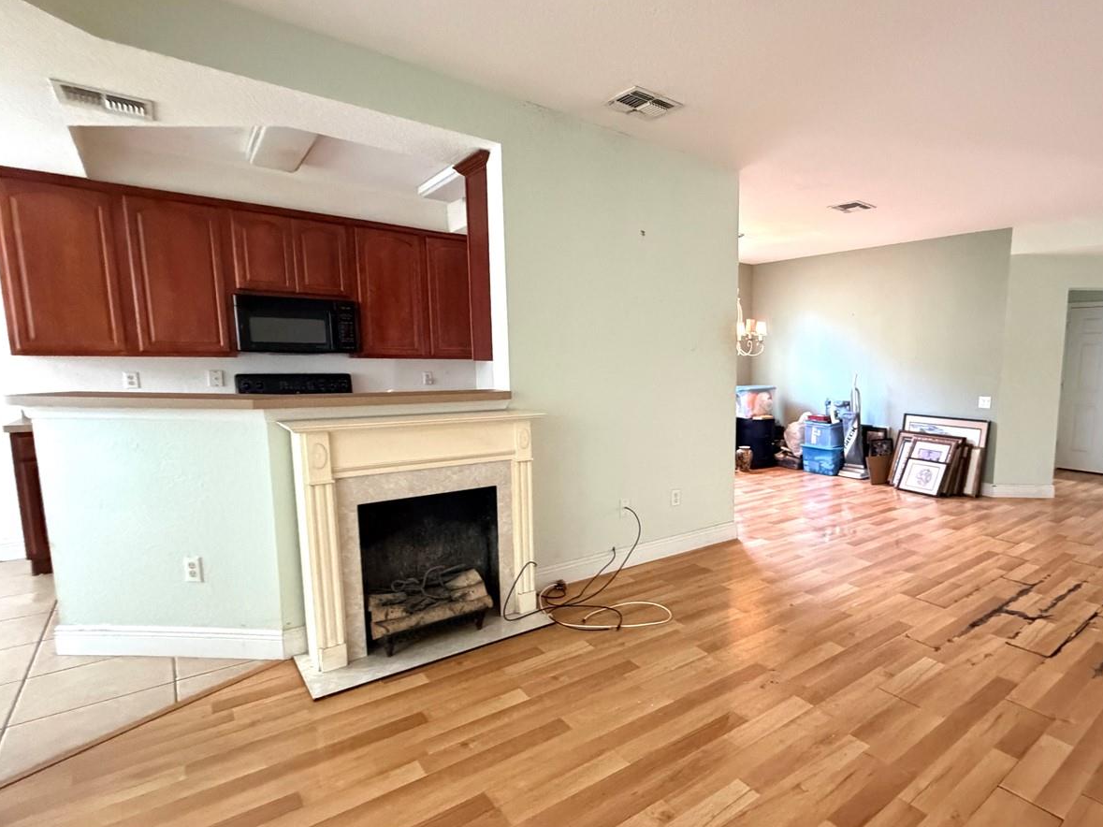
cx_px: 728
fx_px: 605
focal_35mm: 19
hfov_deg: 82.0
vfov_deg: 68.6
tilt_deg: -8.4
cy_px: 438
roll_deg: -0.7
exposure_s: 1/60
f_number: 2.2
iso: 1250
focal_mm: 2.22
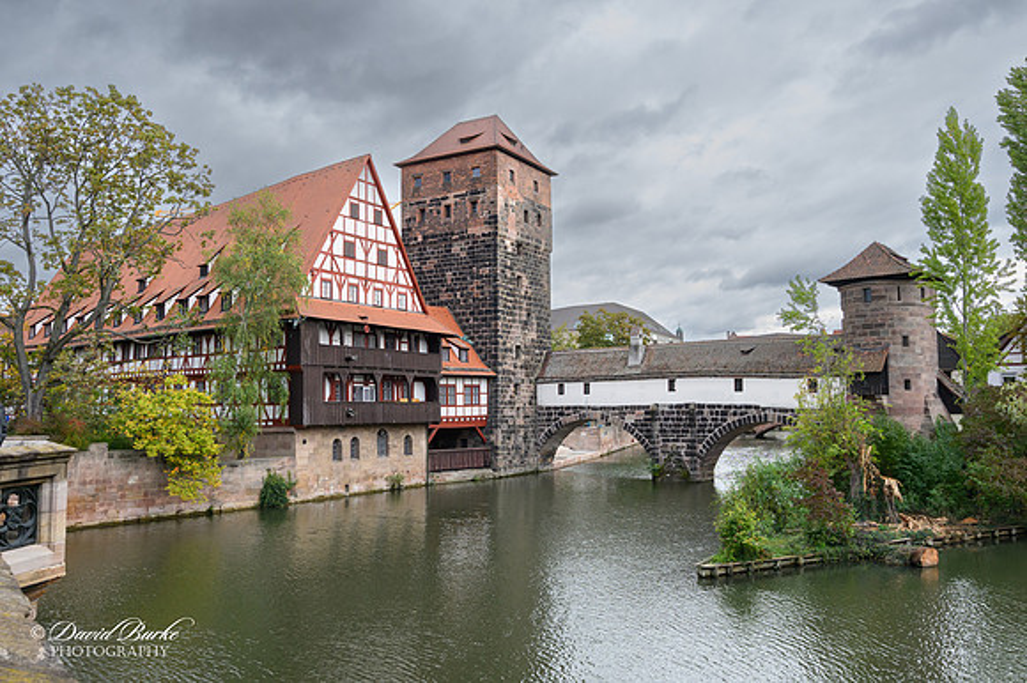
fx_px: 798
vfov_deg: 46.4
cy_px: 342
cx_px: 514
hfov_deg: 65.5
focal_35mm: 28
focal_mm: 19
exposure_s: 1/250
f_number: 8
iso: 560
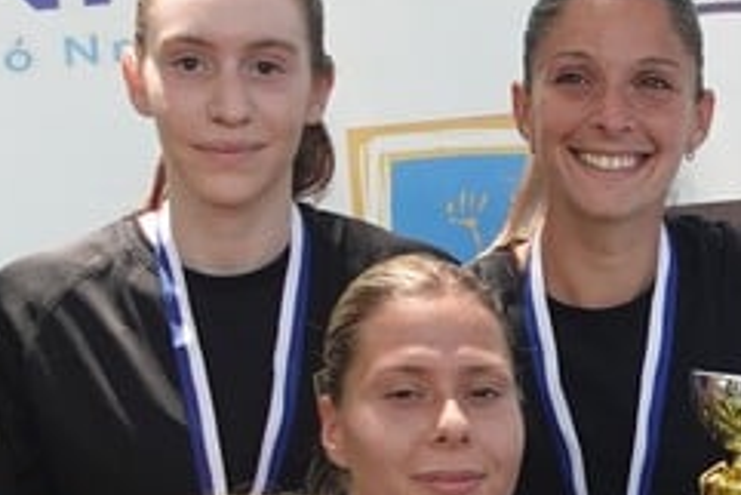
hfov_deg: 11.6
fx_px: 3584
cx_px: 852
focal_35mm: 174
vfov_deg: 7.7
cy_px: 769
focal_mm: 13.58
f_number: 2.8
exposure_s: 1/1600
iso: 500
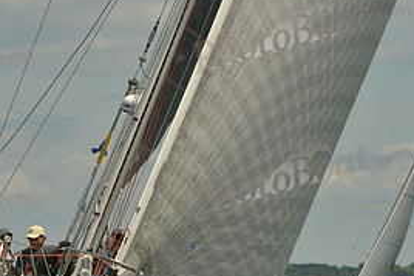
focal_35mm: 671
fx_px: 7720
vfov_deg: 2.1
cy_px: 277
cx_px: 114
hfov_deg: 3.1
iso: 200
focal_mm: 310
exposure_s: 1/800
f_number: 9
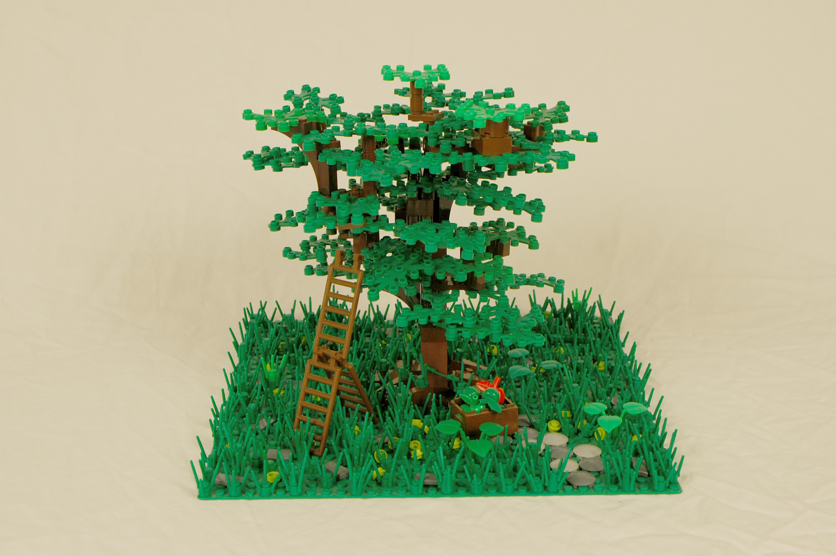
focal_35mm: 57
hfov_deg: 35.1
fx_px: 1322
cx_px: 418
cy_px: 278
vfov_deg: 23.7
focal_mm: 38
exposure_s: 1/100
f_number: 9
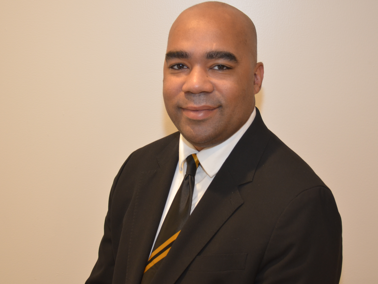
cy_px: 138
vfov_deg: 23.1
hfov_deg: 30.4
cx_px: 204
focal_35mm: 64
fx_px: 695
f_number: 4.5
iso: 560
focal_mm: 35
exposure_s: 1/60
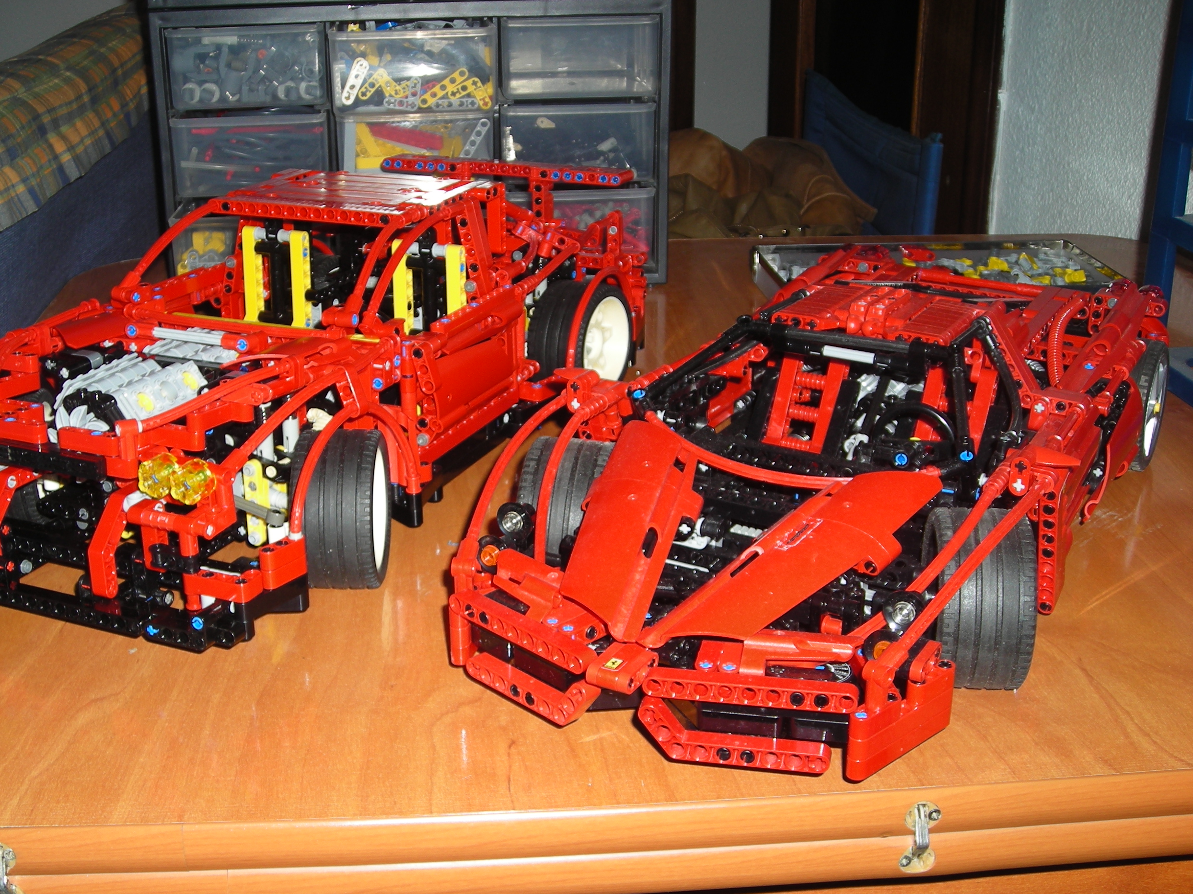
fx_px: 1482
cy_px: 476
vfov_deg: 33.6
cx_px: 522
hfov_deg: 43.8
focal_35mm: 43
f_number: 3.2
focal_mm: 6.3
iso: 50
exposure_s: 1/60
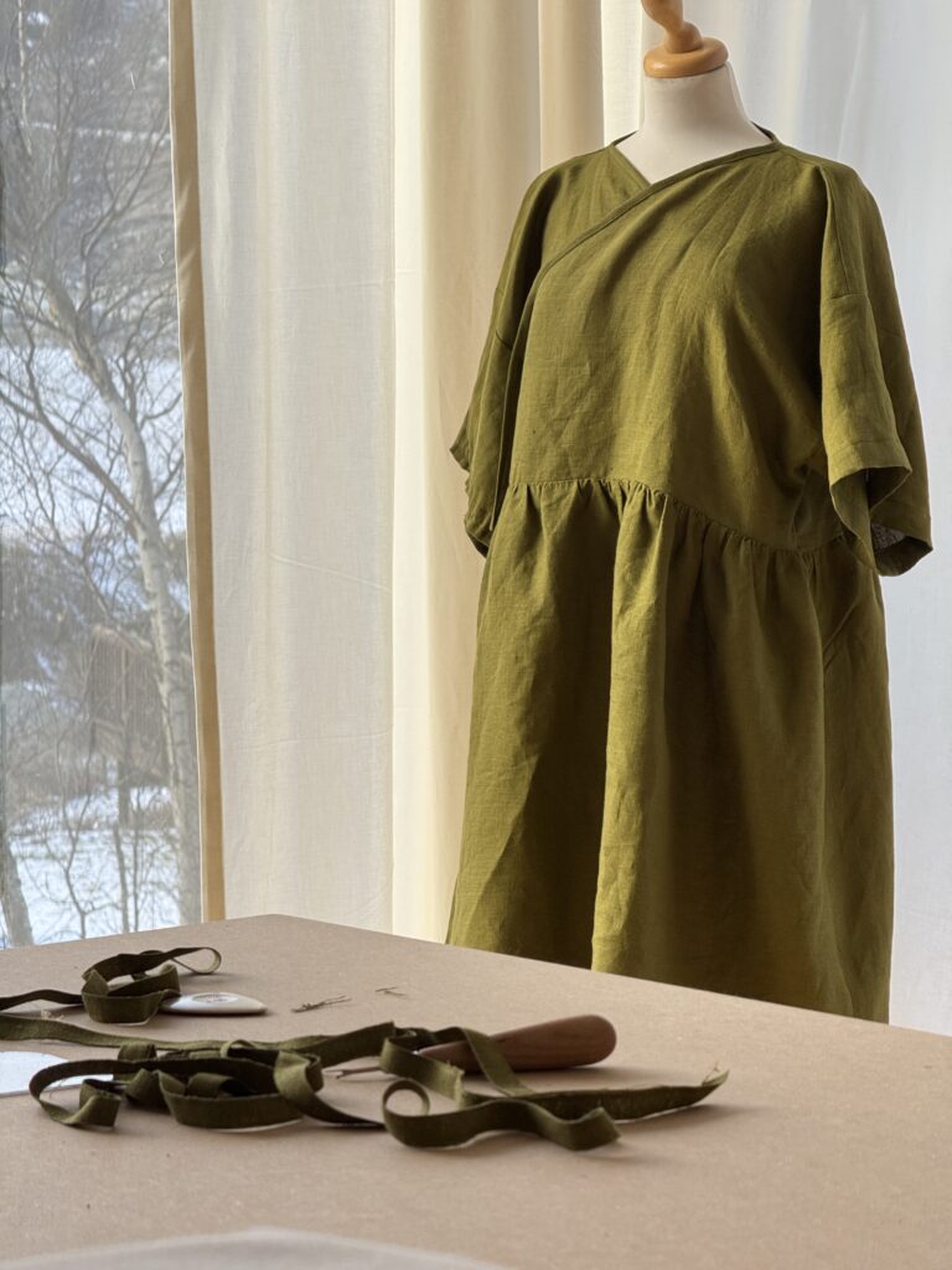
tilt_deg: -5.7
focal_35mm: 120
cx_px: 476
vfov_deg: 16.4
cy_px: 635
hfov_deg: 12.3
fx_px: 4400
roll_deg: +0.6
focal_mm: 15.66
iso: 50
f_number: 2.8
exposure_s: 1/141
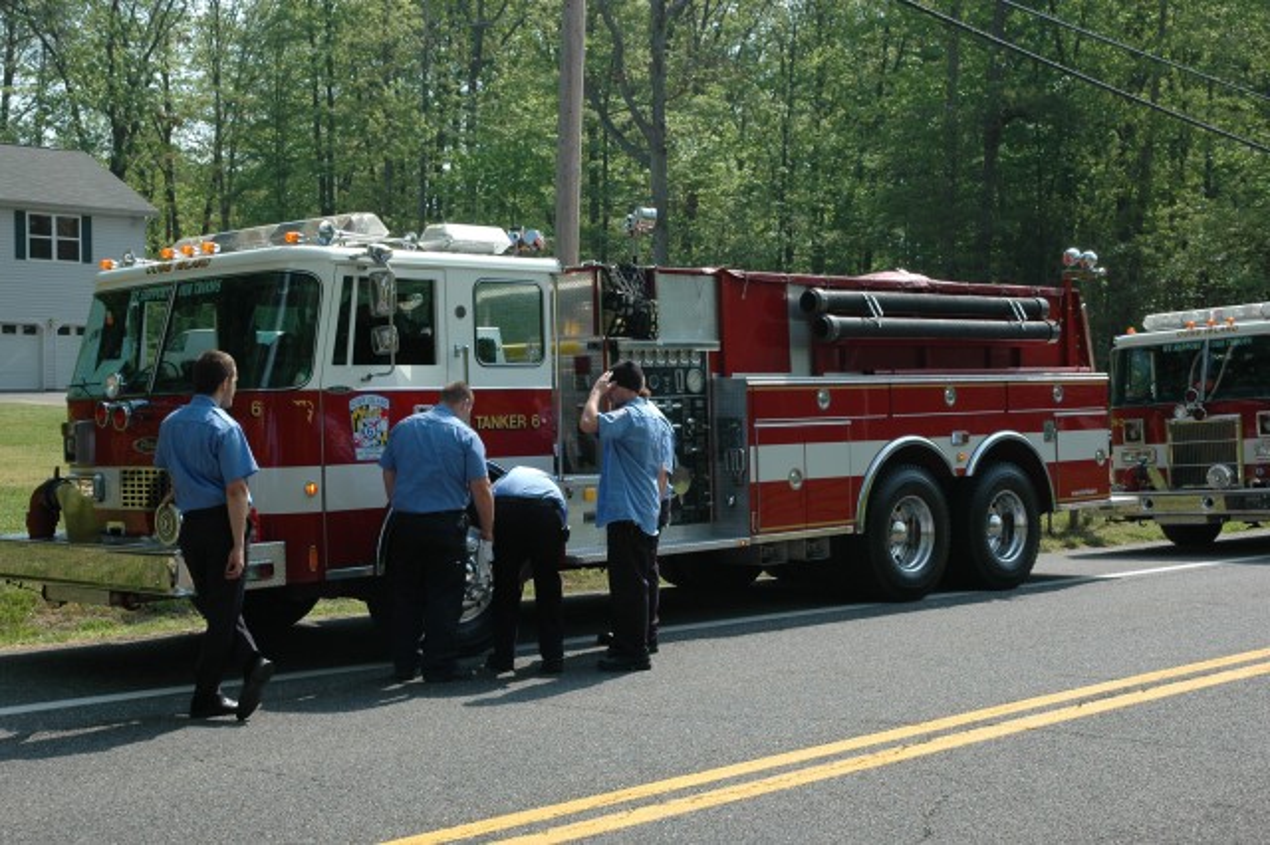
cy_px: 422
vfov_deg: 25.7
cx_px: 635
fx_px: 1851
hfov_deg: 37.9
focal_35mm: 52
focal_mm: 35
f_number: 9
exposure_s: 1/250
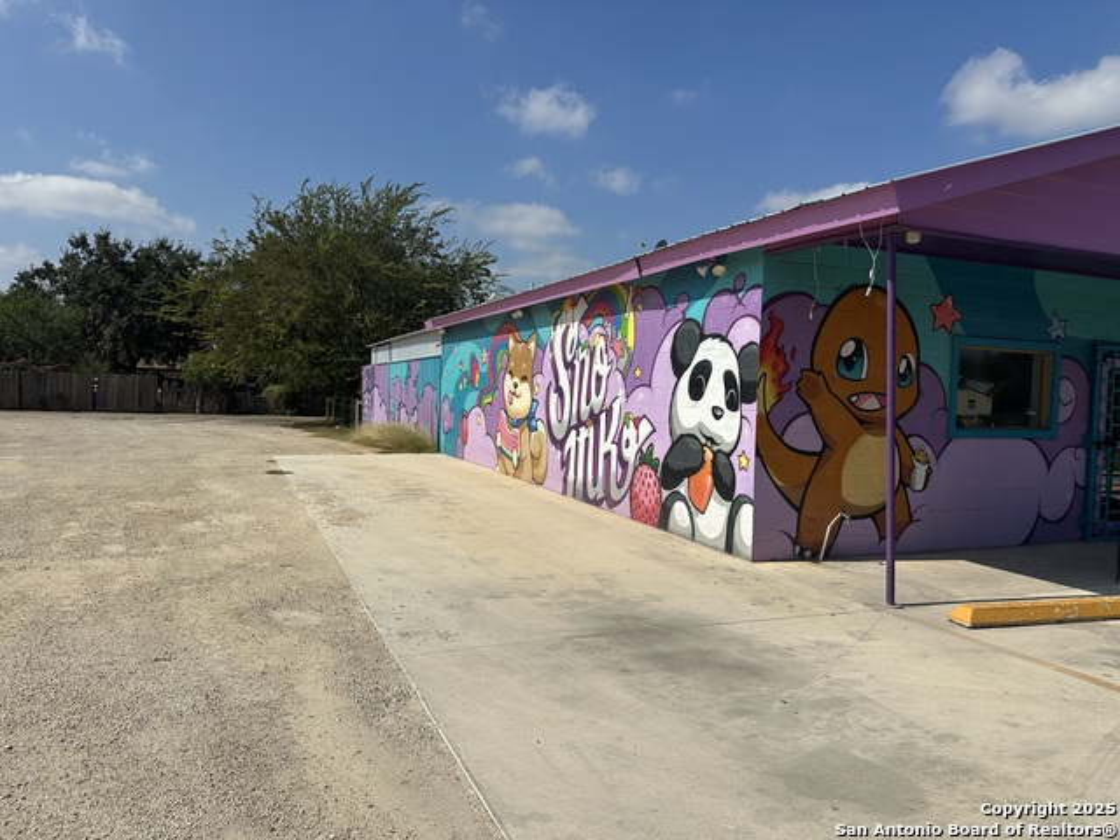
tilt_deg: -1.2
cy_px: 420
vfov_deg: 56.8
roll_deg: -1.8
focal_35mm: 24
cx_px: 560
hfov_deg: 71.6
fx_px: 777
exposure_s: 1/10753
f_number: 1.78
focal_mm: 6.86
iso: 80
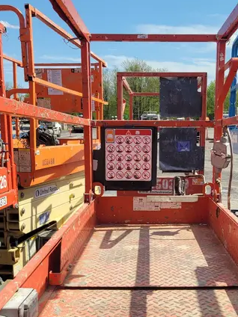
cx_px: 143
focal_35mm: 45
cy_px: 210
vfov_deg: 41.5
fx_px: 413
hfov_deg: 32.1
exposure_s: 1/2216
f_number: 1.8
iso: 40
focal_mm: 5.4
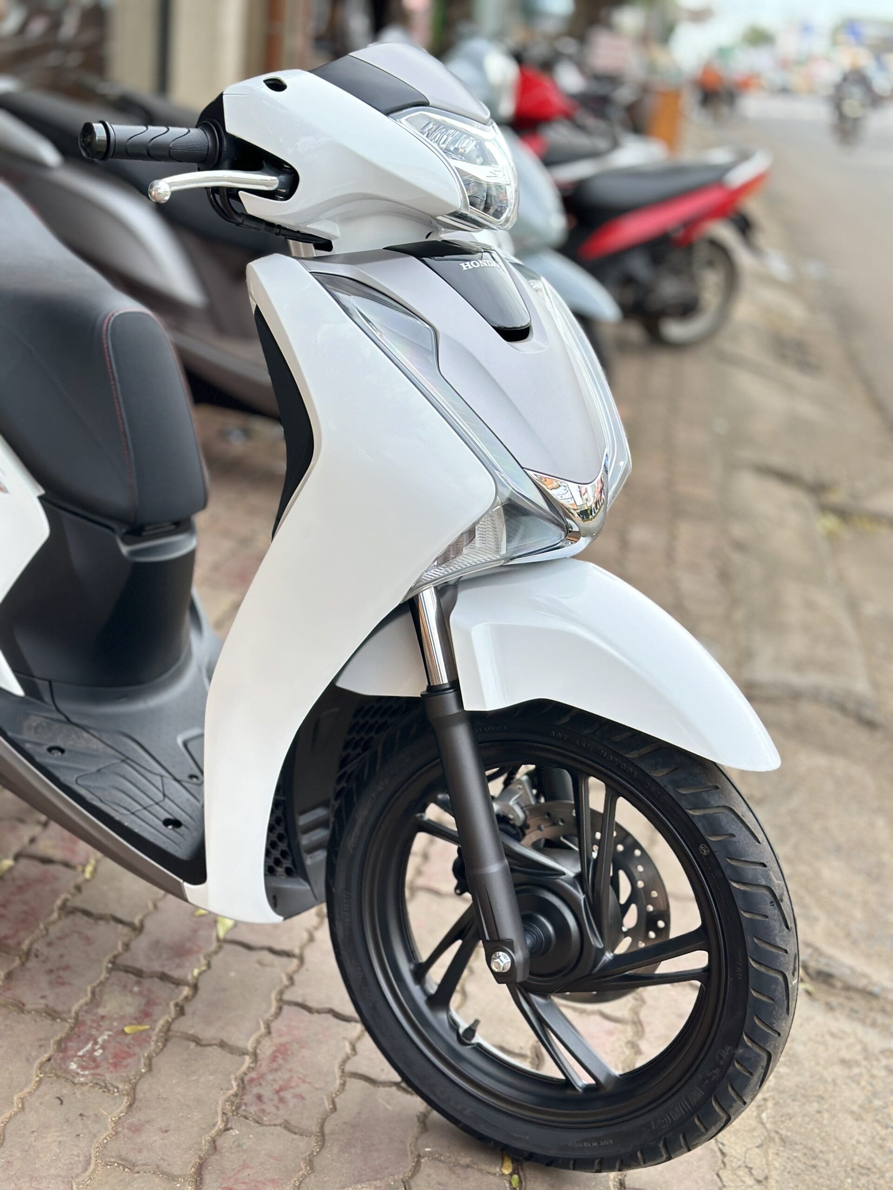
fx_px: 1651
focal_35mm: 48
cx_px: 446
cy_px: 595
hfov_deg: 30.3
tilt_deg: -17.7
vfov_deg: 39.7
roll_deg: -5.4
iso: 80
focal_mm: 6.86
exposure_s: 1/1000
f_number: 1.78
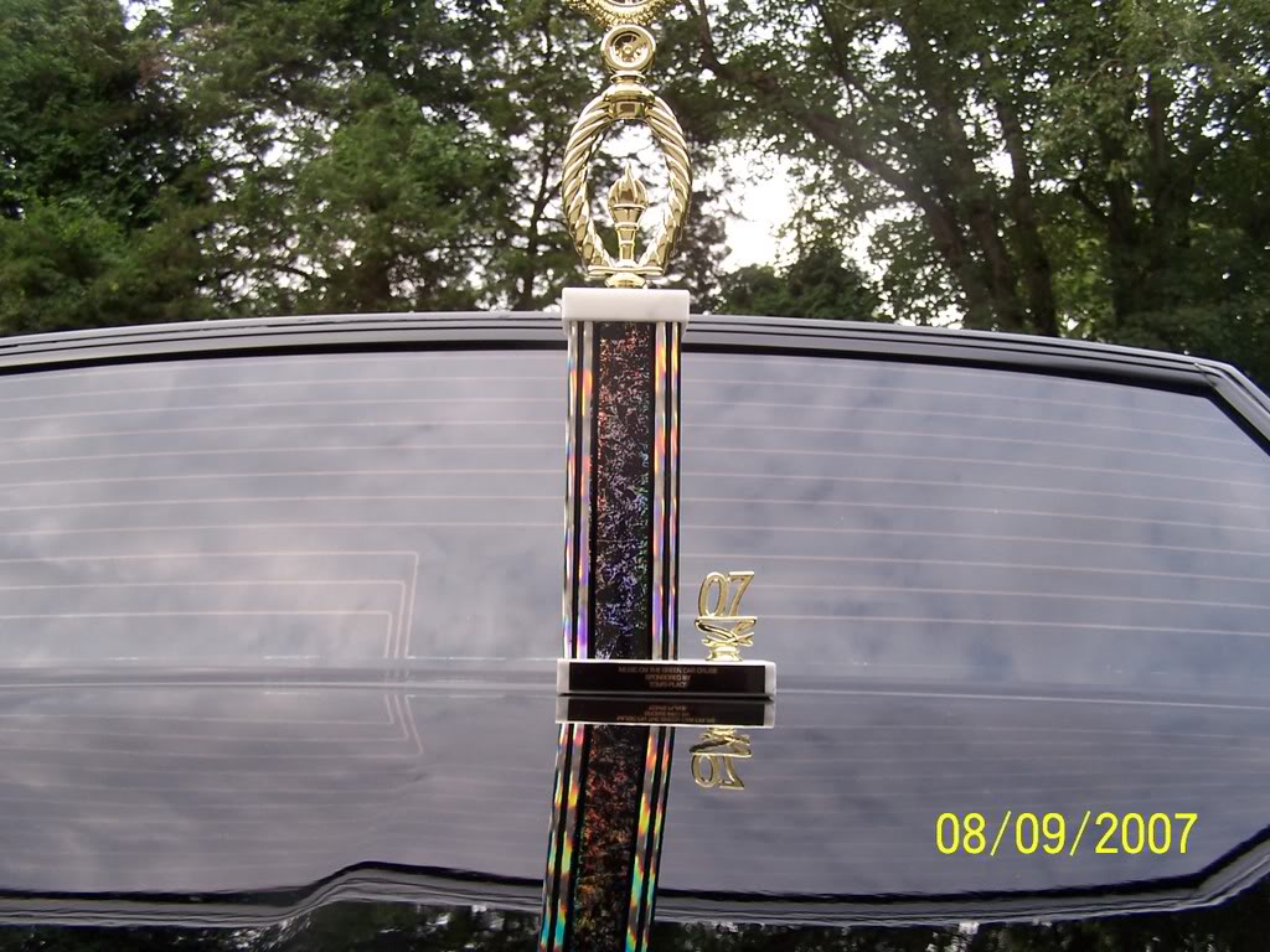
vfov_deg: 37.7
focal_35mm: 38
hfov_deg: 49.0
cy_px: 476
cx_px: 635
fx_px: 1394
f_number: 2.8
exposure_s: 1/45
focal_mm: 6.3
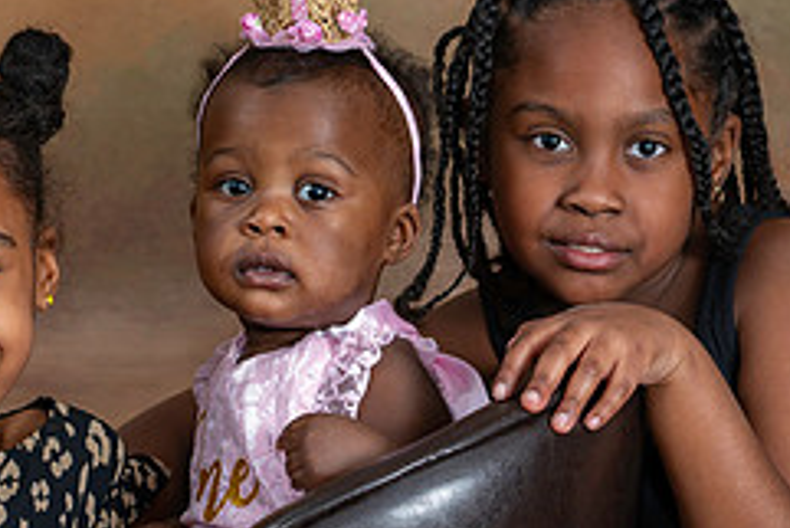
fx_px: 3820
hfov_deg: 11.8
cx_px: 358
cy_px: 424
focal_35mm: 174
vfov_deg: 7.9
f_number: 5
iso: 250
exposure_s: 1/200
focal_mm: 50
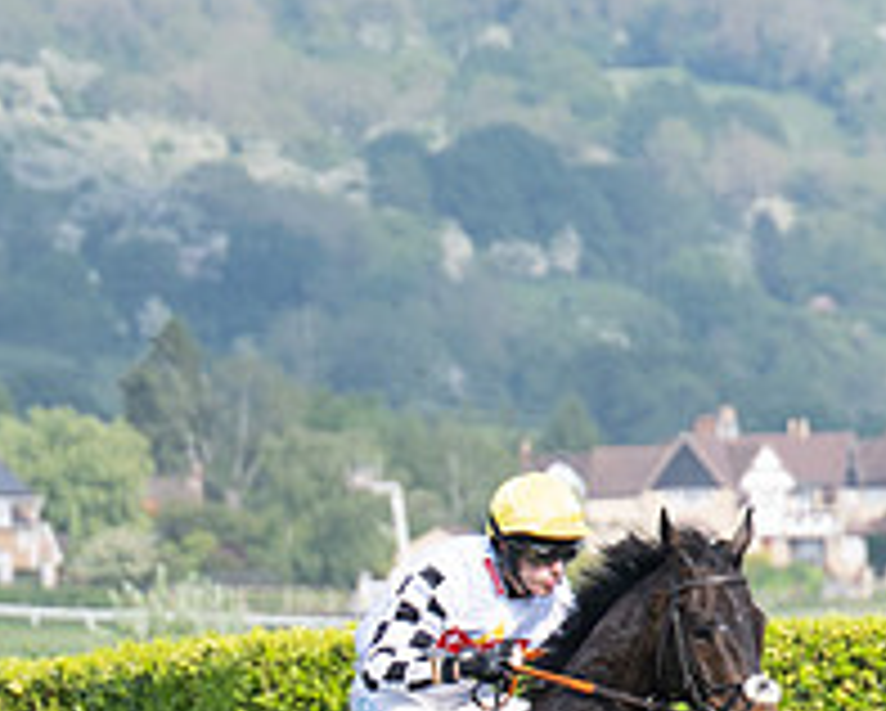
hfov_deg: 3.1
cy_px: 898
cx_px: 1390
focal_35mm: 621
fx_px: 16300
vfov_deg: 2.5
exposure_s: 1/2000
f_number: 4
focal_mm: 125
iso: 400
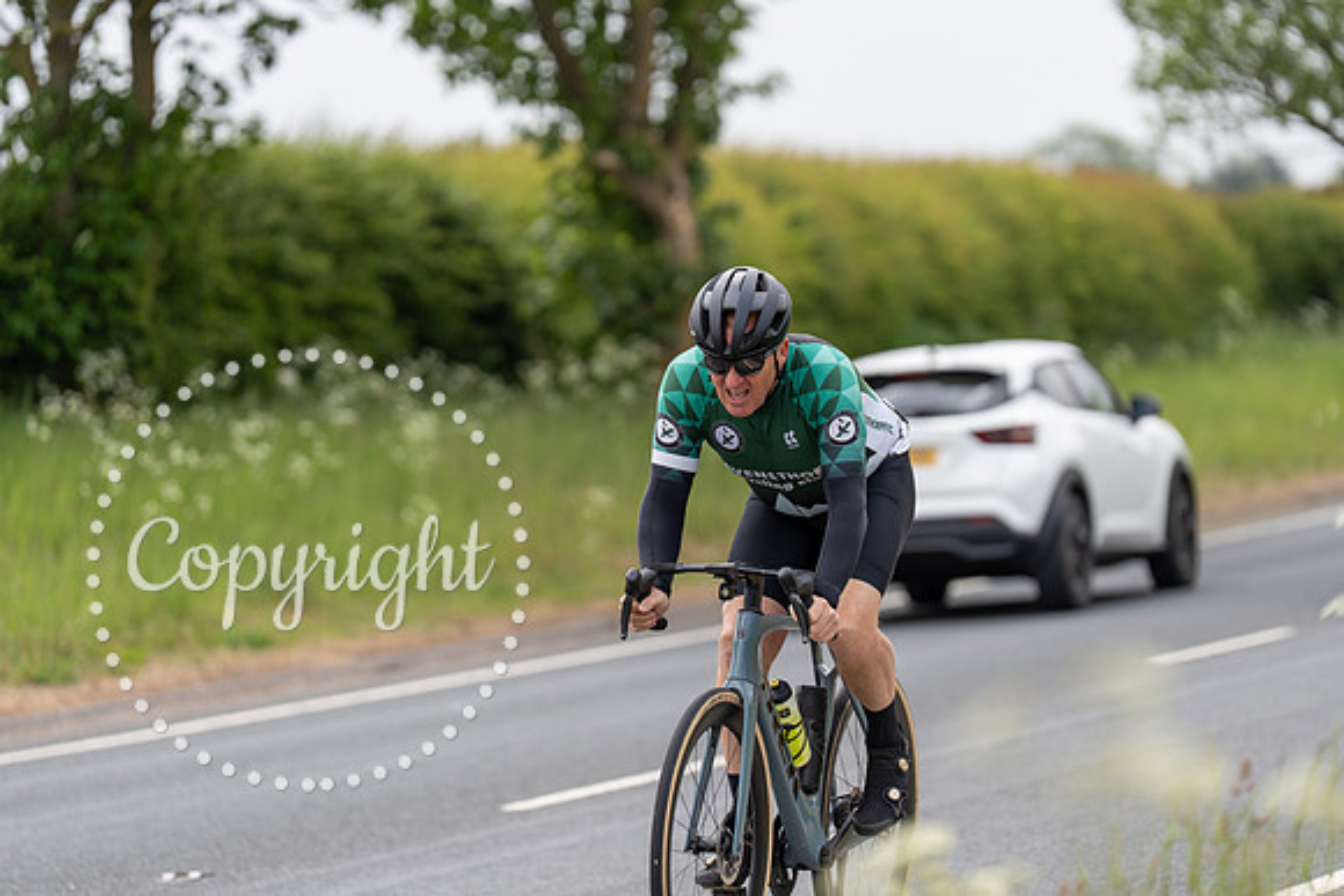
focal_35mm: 178
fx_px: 6647
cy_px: 448
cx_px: 672
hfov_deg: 11.5
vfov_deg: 7.7
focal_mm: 178
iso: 200
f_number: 3.2
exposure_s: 1/1250
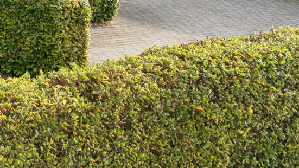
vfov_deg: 6.8
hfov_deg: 10.9
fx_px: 1356
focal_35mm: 171
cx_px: -386
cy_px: -195
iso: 100
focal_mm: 30
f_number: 5
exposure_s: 1/320
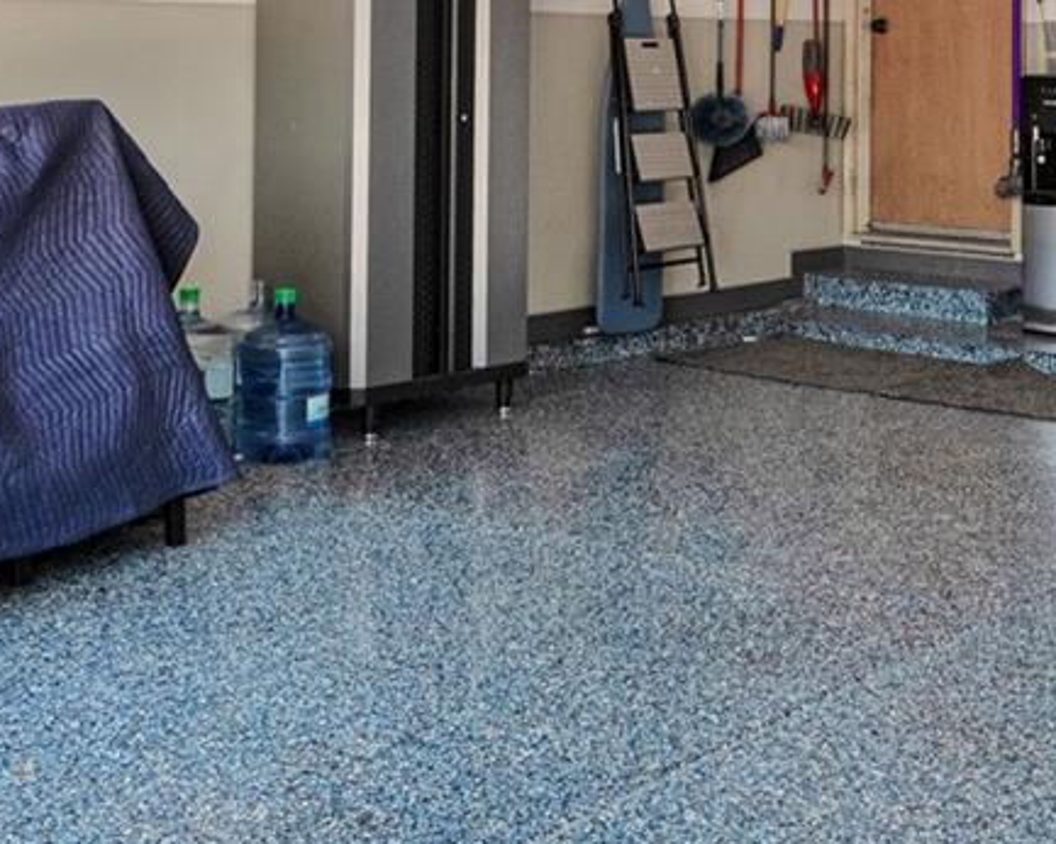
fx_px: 1843
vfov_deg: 24.9
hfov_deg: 31.4
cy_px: 51
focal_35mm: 59
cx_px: 783
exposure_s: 1/80
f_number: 8
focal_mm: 11.5
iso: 320
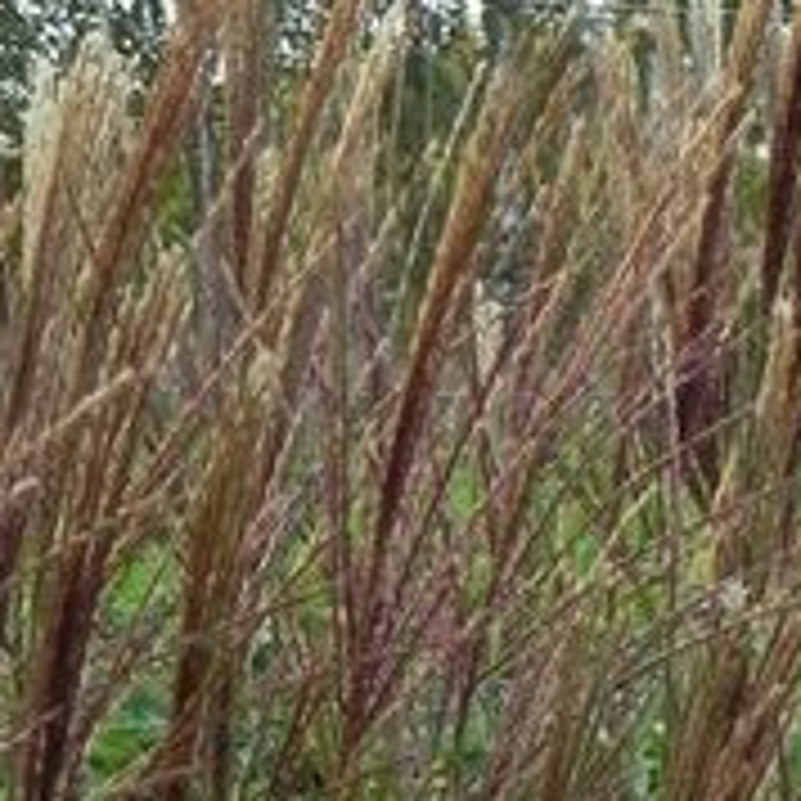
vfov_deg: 7.3
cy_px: 1472
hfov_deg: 7.5
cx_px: 918
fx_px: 6047
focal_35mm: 231
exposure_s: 1/25
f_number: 4
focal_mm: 10.3
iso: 160
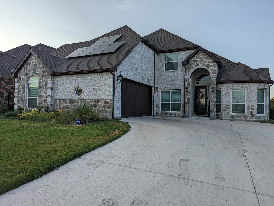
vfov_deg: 56.9
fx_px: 190
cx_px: 137
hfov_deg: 71.5
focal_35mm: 24
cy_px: 103
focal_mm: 6.81
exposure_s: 1/1244
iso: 41
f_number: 1.85
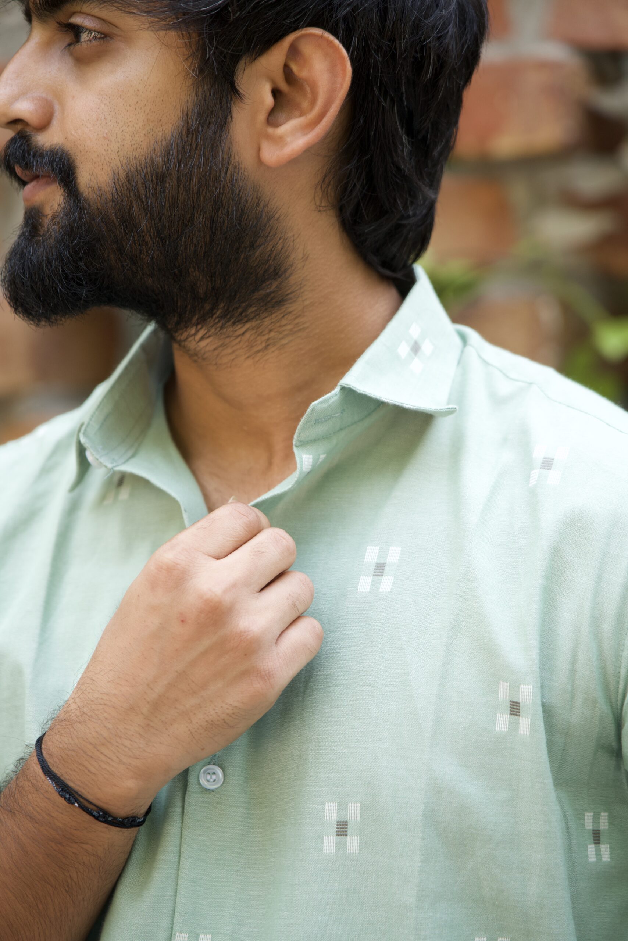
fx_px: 2746
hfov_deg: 13.0
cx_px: 314
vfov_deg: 19.5
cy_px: 470
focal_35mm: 105
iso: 640
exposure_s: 1/250
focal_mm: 105
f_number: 4
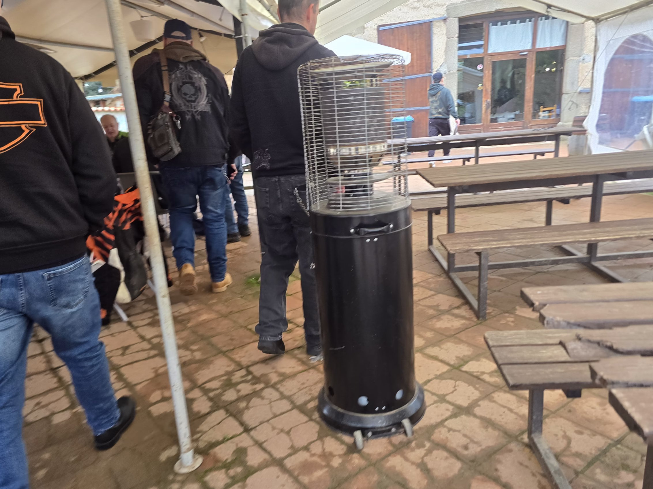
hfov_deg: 67.3
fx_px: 490
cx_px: 328
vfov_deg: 52.9
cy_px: 272
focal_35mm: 26
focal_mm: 6.3
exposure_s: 1/100
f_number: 1.7
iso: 160
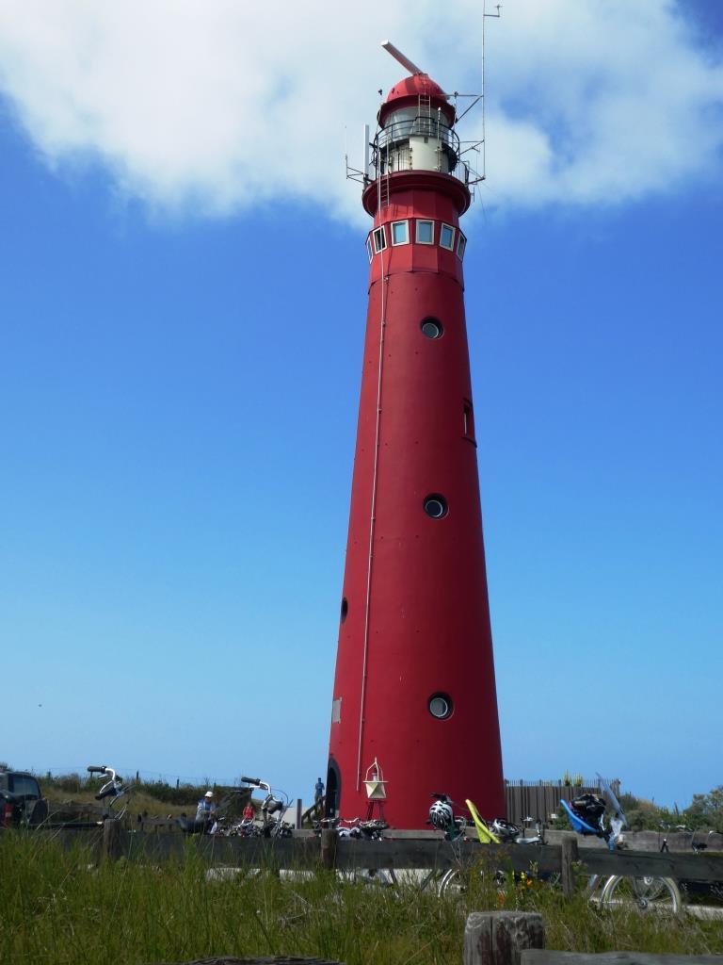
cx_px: 362
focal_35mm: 40
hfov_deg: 36.0
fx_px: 1114
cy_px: 482
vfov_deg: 46.8
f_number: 3.8
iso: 80
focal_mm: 7.2
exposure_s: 1/800
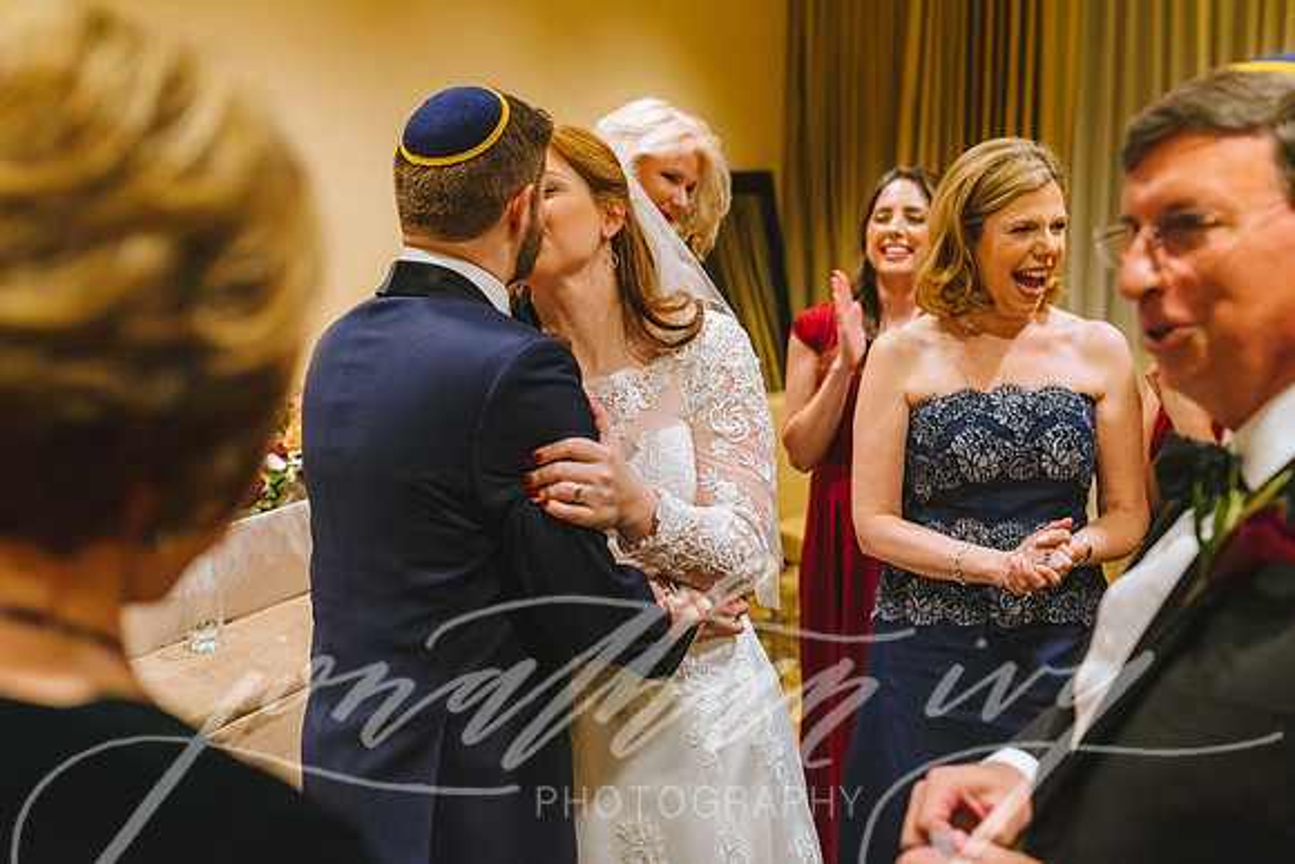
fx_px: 1260
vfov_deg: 37.9
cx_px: 648
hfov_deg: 54.4
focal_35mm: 35
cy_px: 432
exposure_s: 1/160
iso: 1250
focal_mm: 35
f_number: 2.5
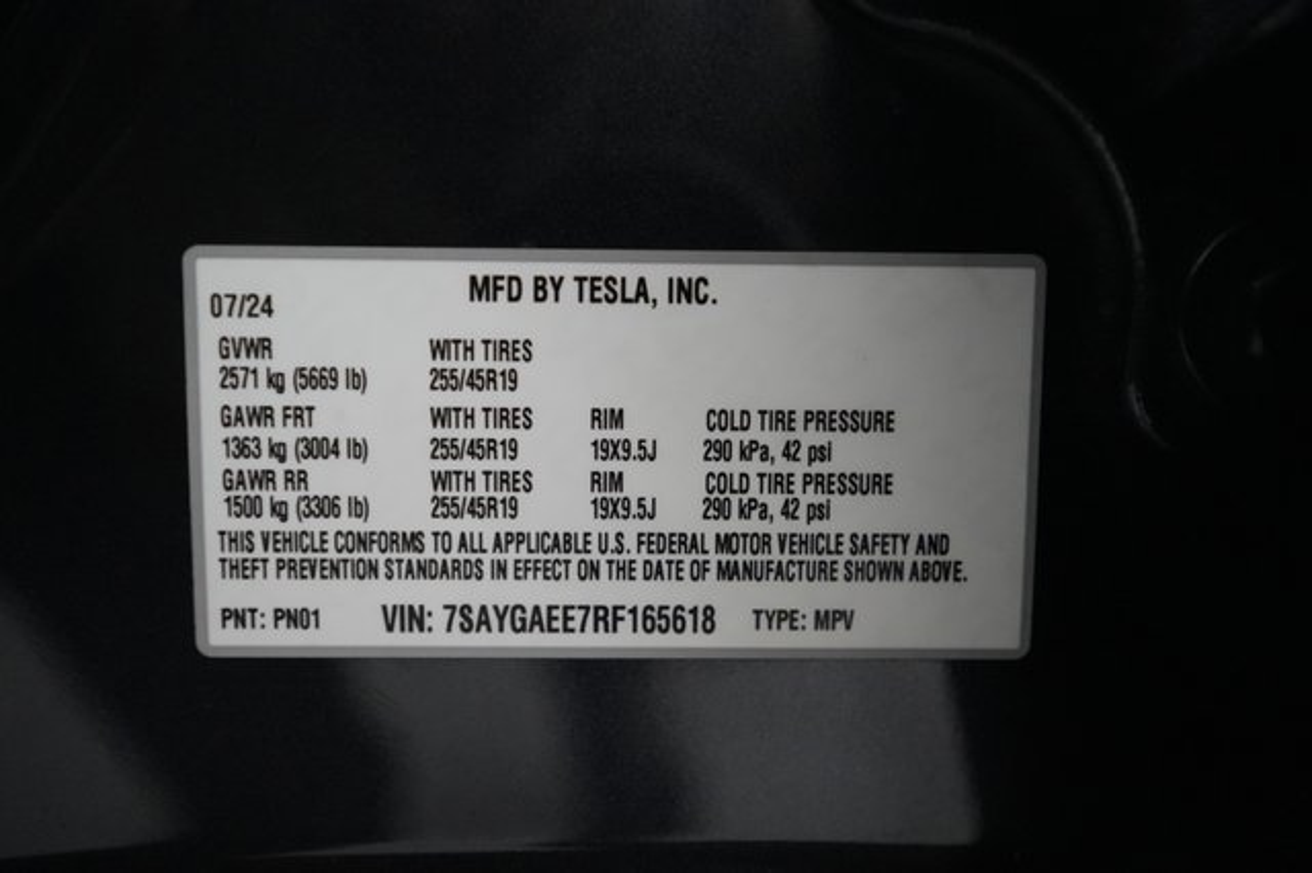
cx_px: 656
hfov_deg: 65.5
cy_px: 436
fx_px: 1020
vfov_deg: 46.4
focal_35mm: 28
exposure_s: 1/160
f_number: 2.8
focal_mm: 28
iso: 8000
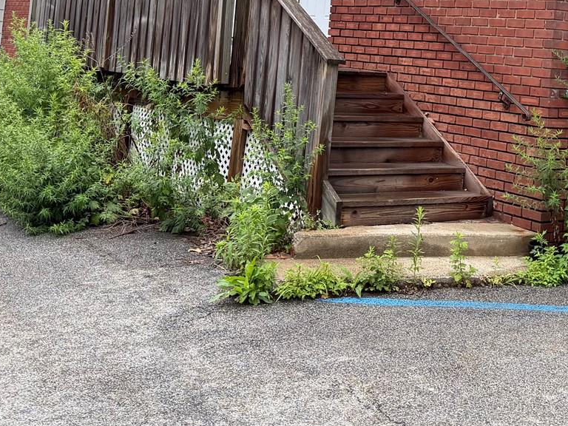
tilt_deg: +5.1
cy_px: -28
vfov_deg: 21.9
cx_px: 533
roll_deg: -5.2
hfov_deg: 28.8
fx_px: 1050
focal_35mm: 64
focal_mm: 6.76
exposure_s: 1/967
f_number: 1.78
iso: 80
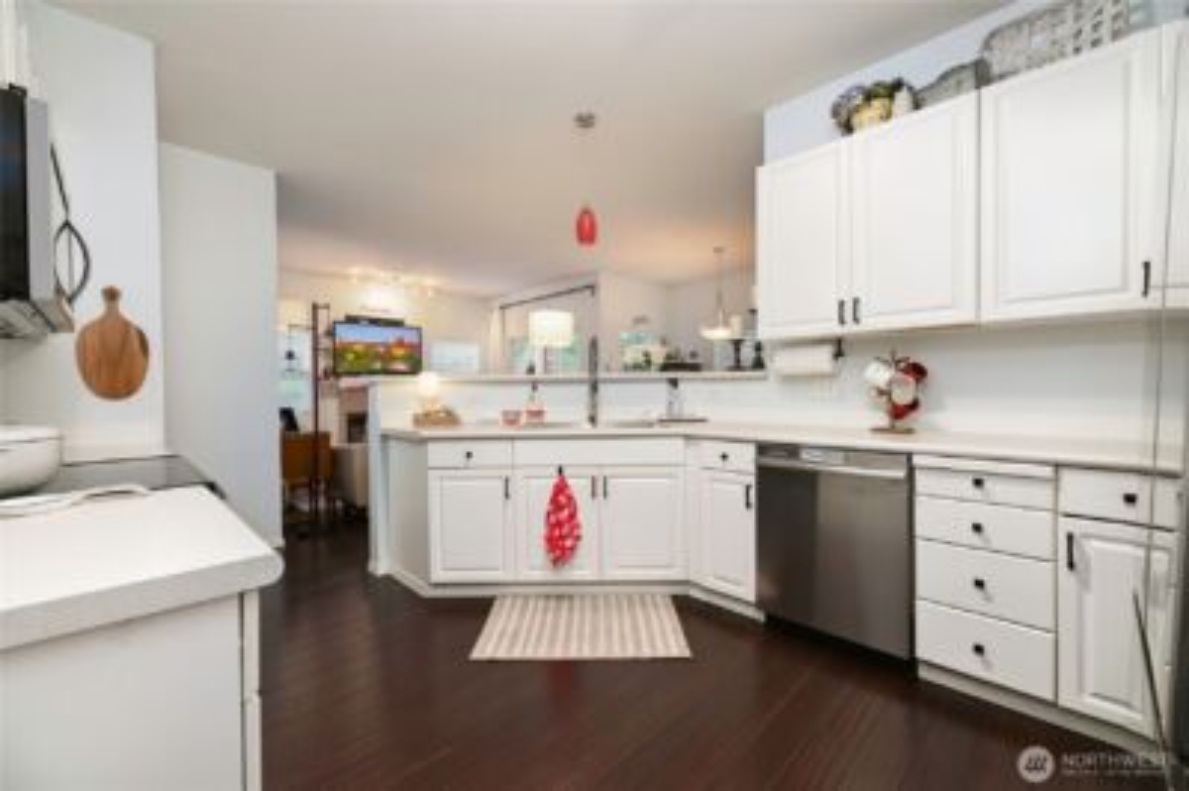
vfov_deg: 81.1
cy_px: 396
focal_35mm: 14
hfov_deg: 104.3
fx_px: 462
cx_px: 594
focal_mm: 14
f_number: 7.1
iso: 200
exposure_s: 1/40
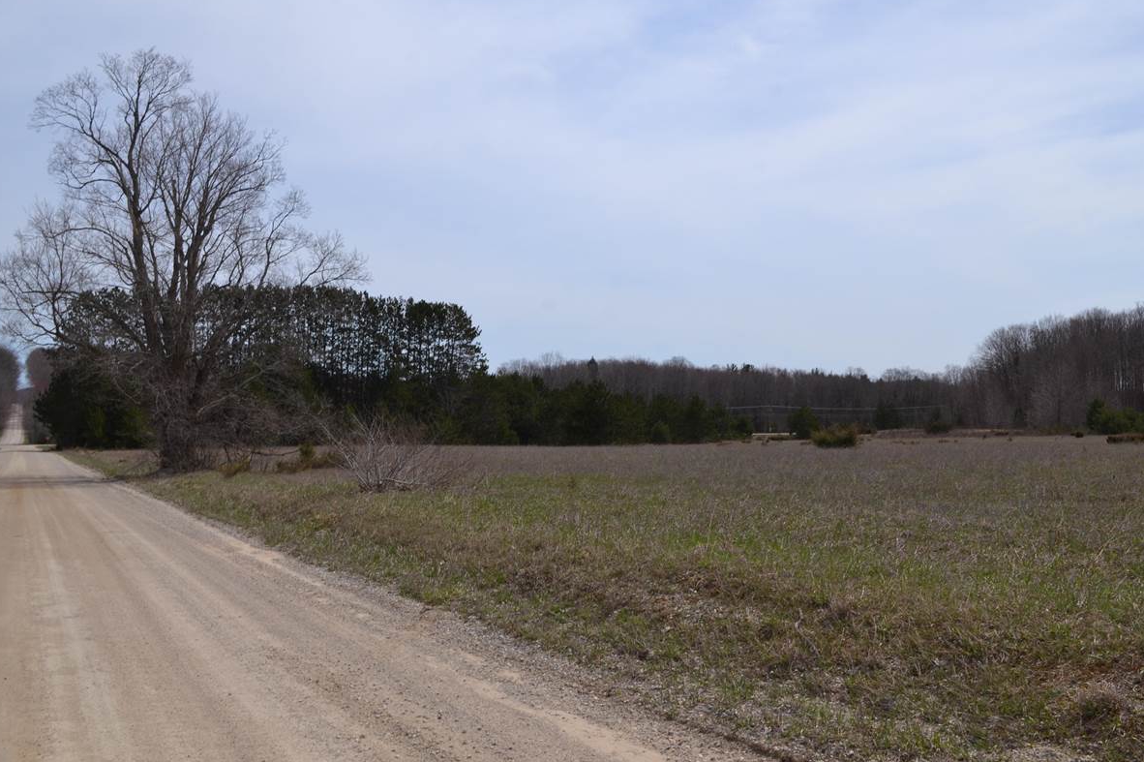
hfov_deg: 49.5
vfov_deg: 34.2
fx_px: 1239
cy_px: 355
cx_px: 606
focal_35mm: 39
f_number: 11
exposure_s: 1/200
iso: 100
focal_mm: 24
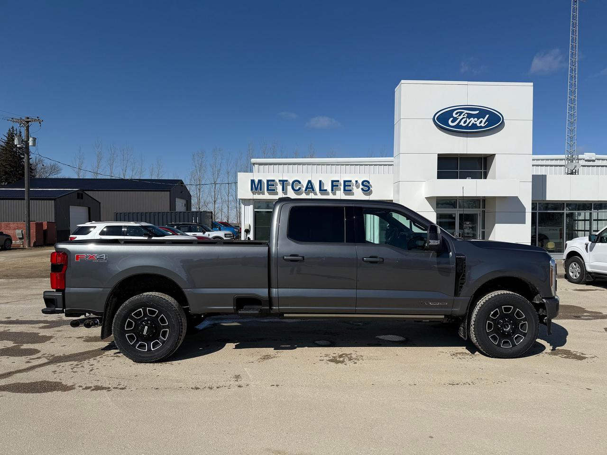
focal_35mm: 24
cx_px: 304
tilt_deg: -0.9
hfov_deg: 71.6
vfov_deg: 56.8
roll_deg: -0.1
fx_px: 421
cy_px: 228
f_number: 1.78
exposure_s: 1/9091
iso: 80
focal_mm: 6.76
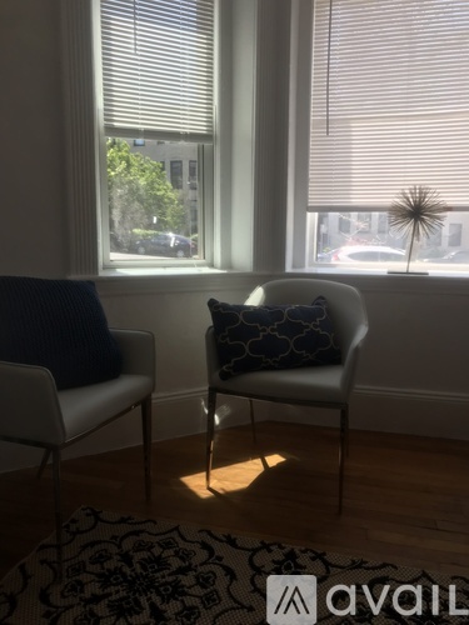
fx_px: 506
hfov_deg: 49.7
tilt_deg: -8.8
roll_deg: +0.4
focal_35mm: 28
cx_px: 234
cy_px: 312
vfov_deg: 63.4
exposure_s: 1/371
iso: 20
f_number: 1.8
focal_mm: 3.99
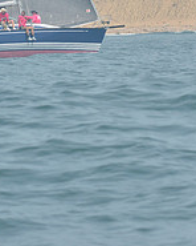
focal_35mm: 589
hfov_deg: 2.6
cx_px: 99
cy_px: -40
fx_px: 4271
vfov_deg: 3.3
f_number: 8
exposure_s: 1/1000
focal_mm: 200
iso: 280
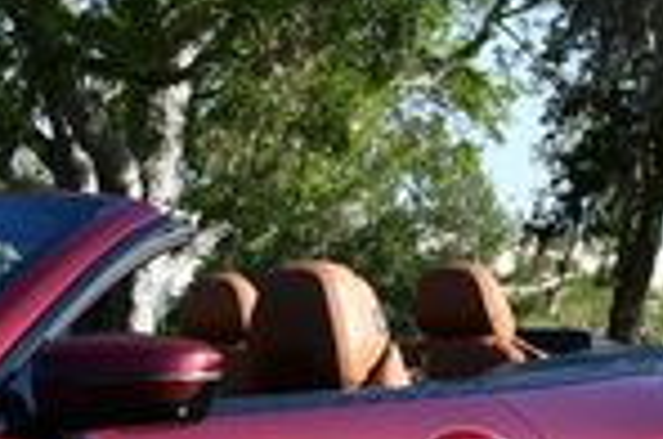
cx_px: -296
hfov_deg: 10.5
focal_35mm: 191
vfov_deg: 7.1
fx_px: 3510
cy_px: 354
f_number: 8
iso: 160
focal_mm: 22
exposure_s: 1/250
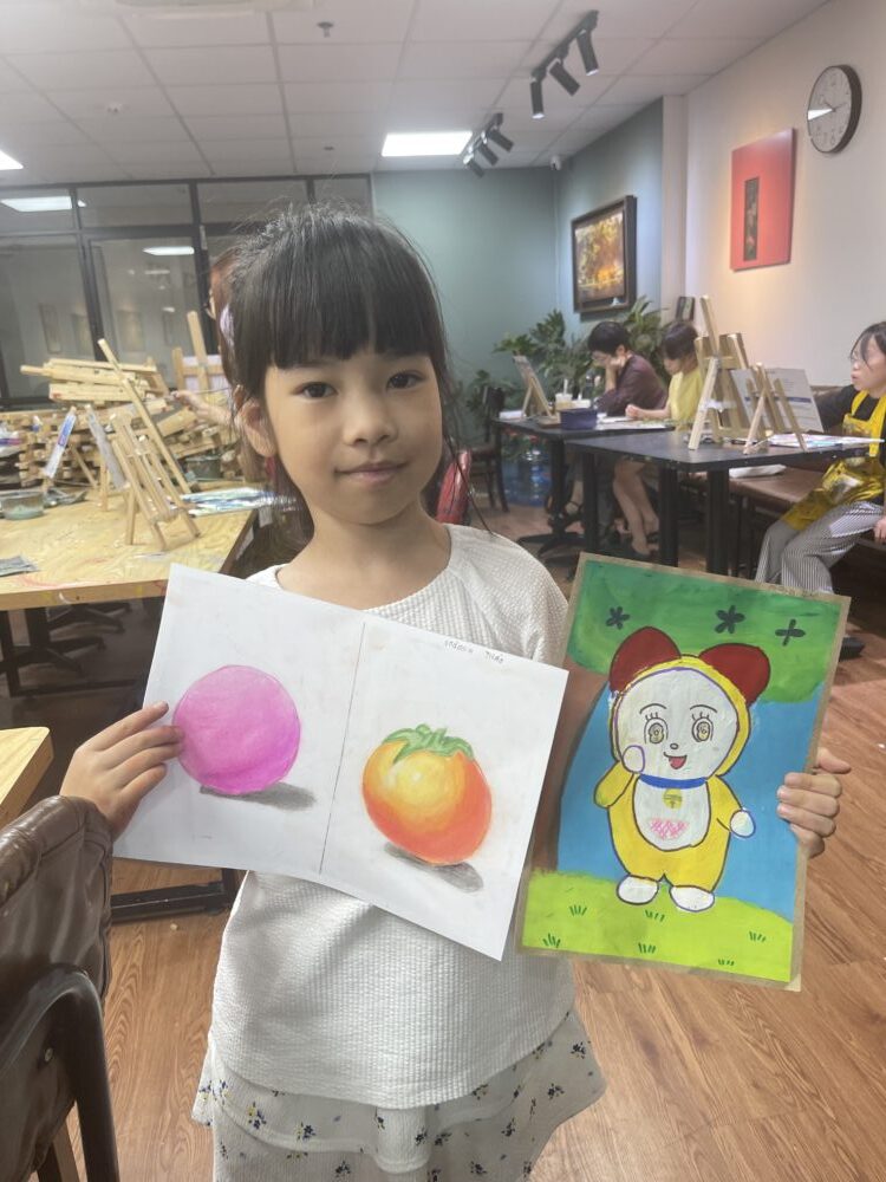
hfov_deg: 54.9
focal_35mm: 25
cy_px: 591
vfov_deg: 69.4
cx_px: 443
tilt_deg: -15.3
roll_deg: +3.0
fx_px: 853
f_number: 1.6
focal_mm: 5.1
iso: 80
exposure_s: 1/100
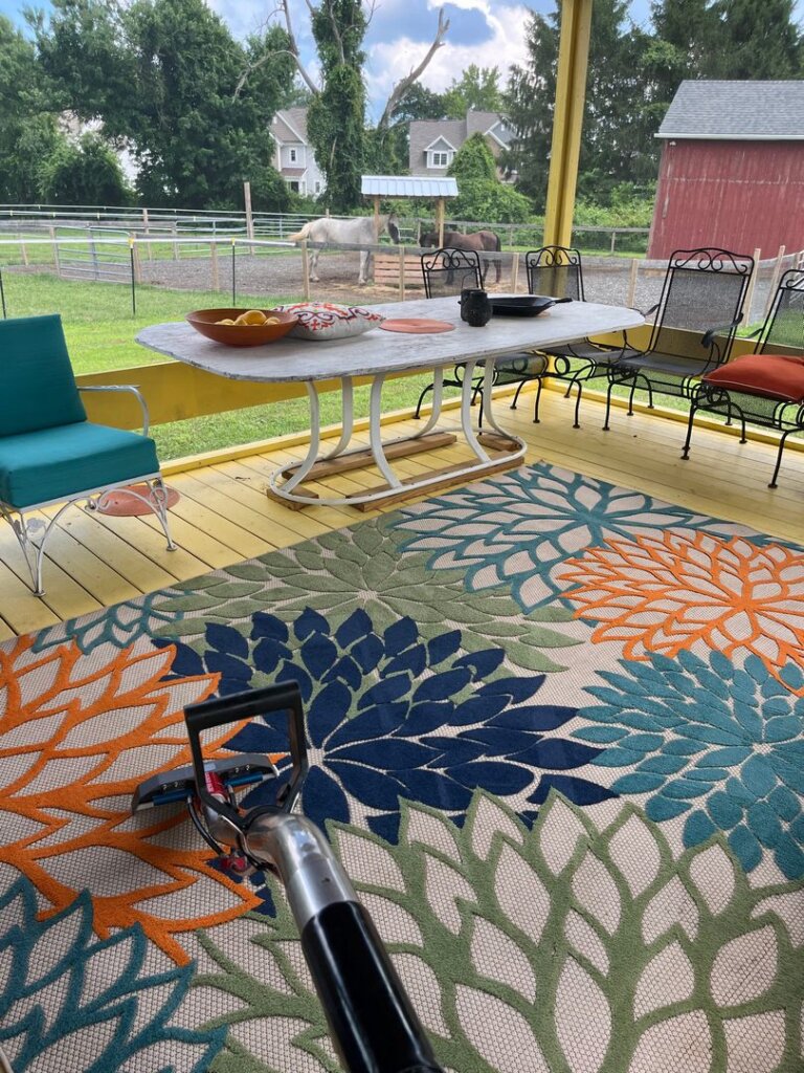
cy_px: 536
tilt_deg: -23.6
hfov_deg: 53.1
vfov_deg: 67.3
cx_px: 402
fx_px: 805
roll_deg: -1.6
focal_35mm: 26
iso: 50
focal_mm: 5.1
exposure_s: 1/422
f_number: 1.6
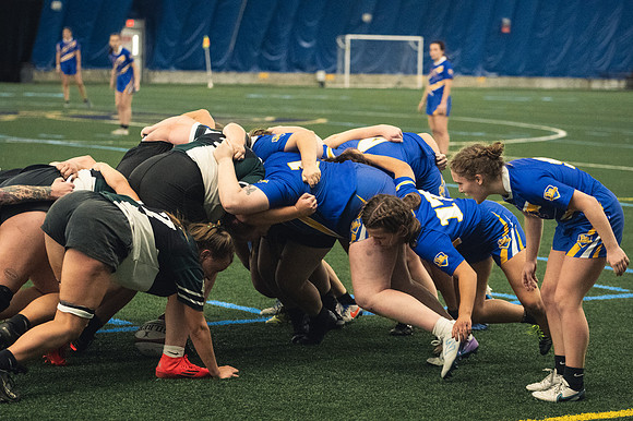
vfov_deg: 11.1
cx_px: 316
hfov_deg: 16.7
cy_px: 210
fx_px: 2161
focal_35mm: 123
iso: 10000
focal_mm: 82
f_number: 2.8
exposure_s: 1/500
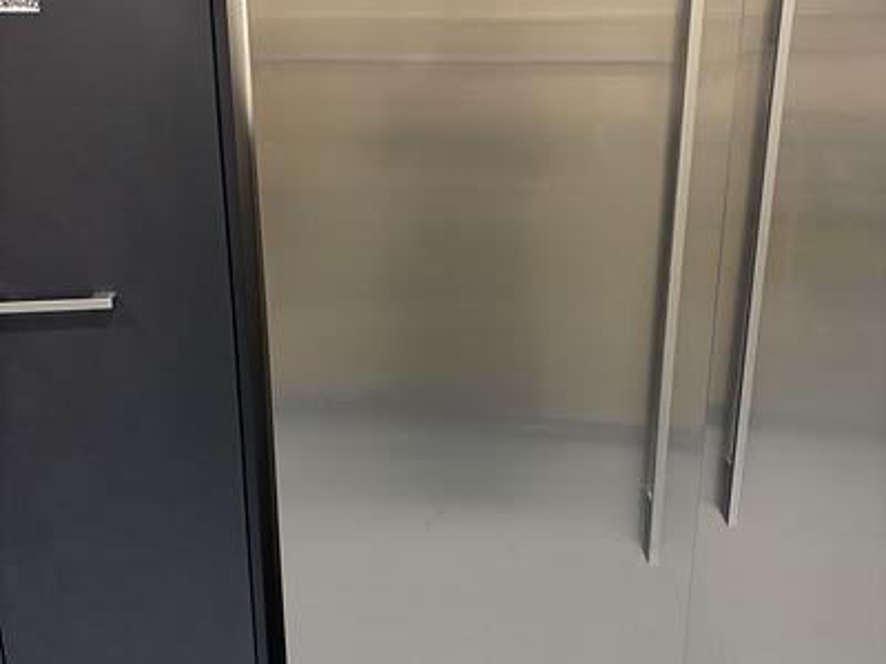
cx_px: 443
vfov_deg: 53.1
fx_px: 665
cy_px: 332
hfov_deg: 67.3
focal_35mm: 26
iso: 125
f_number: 1.6
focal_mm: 5.96
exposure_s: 1/50
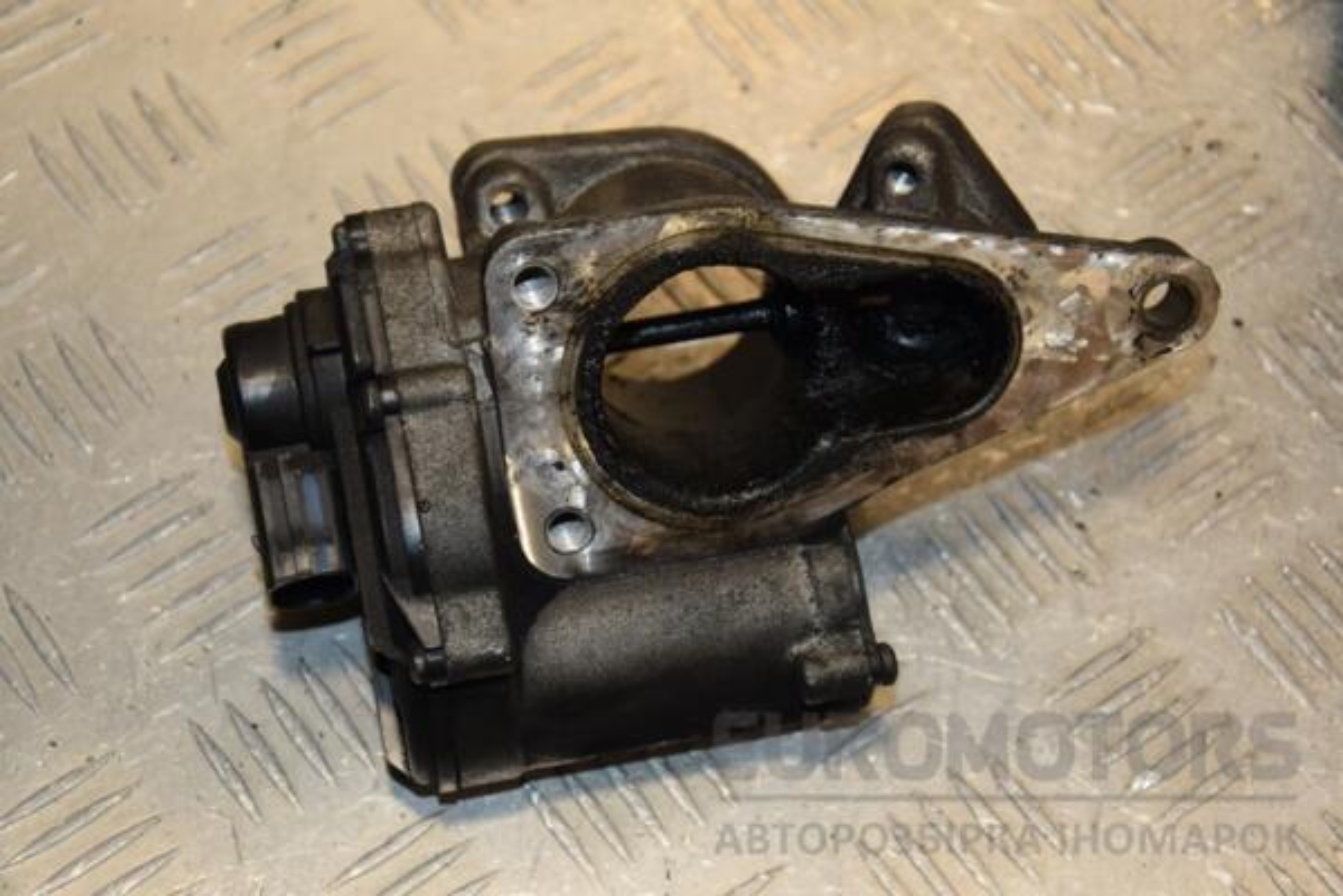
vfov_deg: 15.7
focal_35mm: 87
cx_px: 672
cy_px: 448
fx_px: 3245
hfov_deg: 23.4
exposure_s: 1/200
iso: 800
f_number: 5
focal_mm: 58
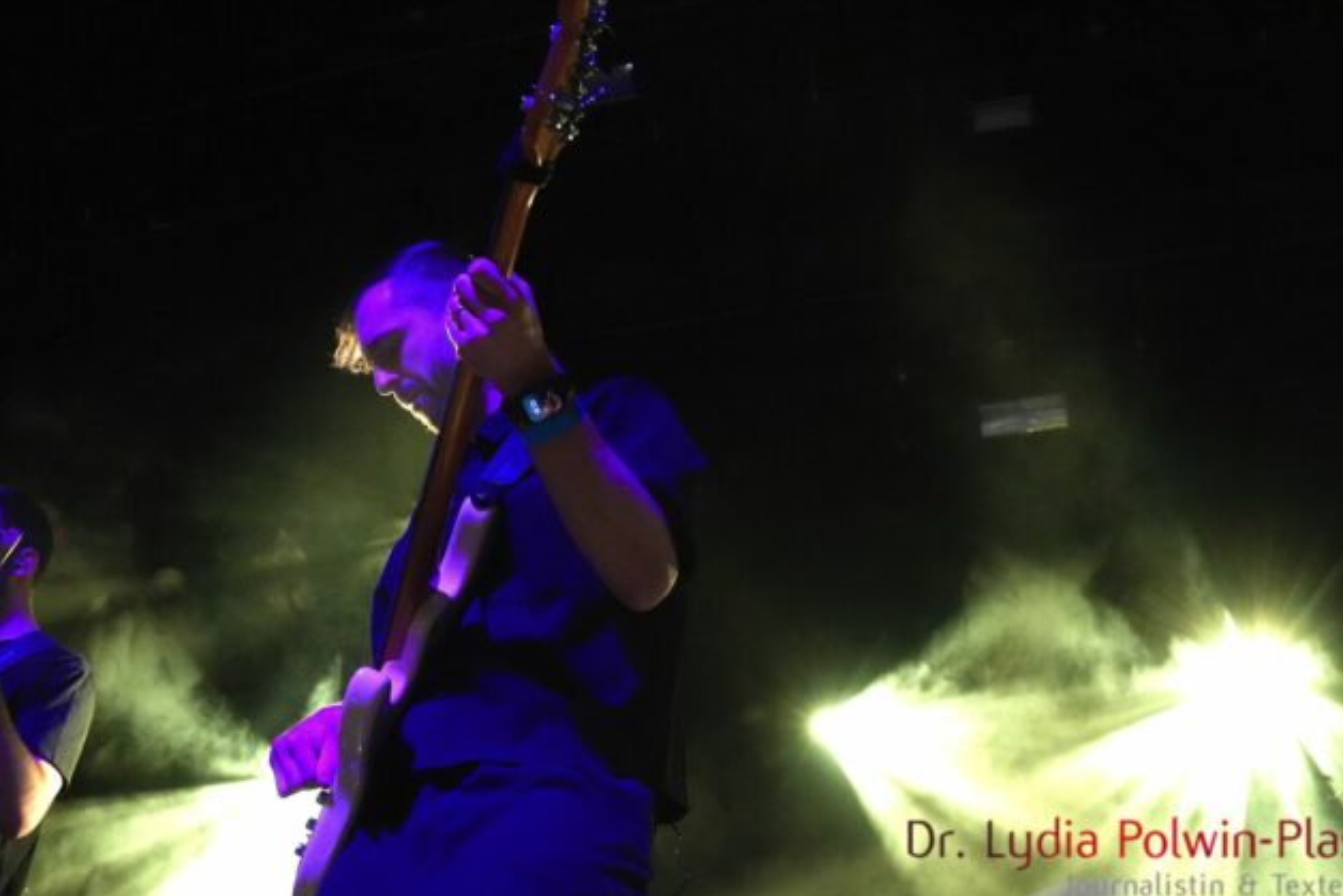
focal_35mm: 33
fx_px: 1231
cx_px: 719
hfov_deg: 57.2
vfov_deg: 39.9
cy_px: 494
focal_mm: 18
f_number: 3.5
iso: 6400
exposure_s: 1/125
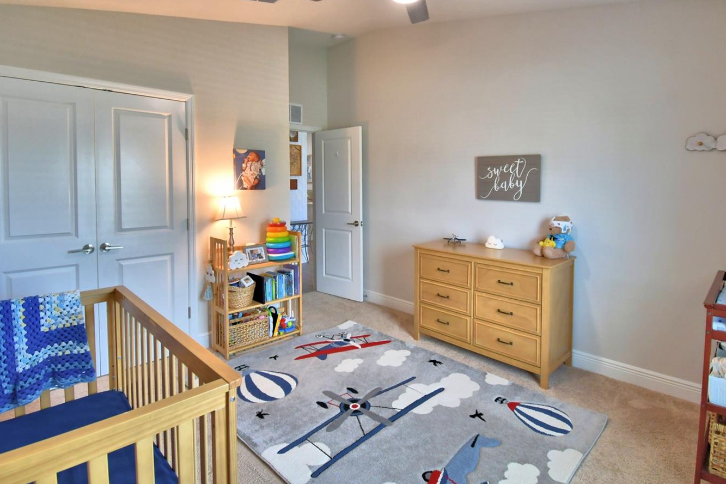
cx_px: 377
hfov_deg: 90.0
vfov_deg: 66.8
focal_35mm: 18
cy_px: 198
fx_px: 363
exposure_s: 1/80
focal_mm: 10
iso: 400
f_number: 4.5
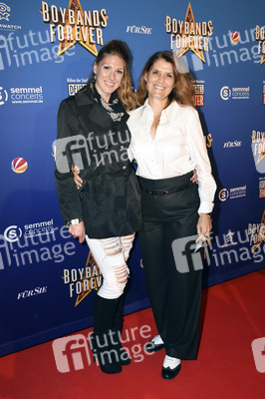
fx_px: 382
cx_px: 132
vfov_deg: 55.1
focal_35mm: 34
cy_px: 200
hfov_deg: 38.3
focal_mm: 23
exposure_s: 1/160
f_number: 5.6
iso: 640
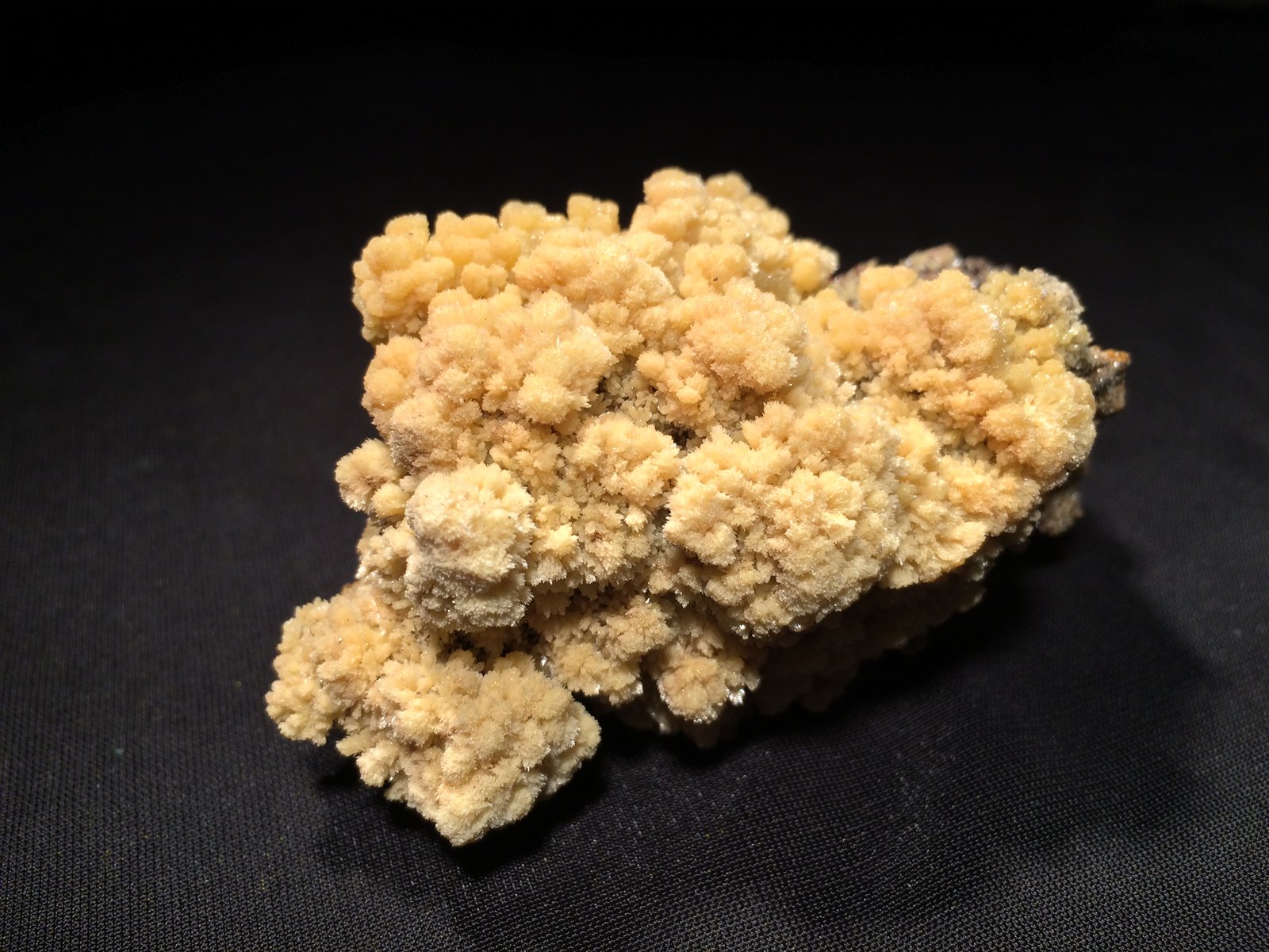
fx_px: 1063
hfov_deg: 61.7
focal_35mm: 29
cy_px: 476
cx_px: 634
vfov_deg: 48.2
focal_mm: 4.15
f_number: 2.2
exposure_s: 1/183
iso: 32
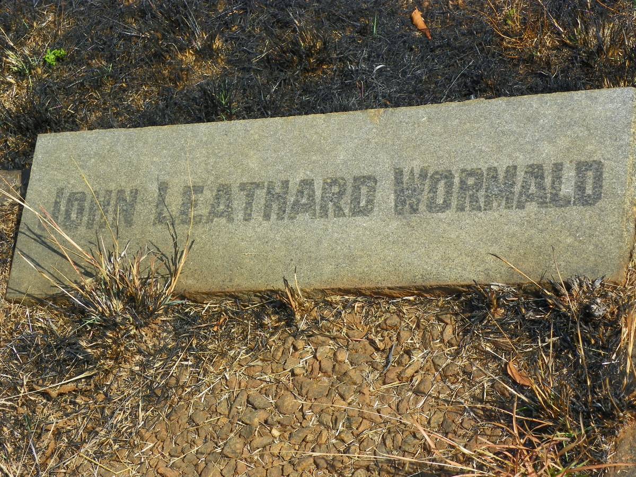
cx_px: 318
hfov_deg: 21.3
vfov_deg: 16.1
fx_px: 1690
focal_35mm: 92
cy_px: 238
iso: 64
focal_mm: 16.4
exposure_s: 1/250
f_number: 5
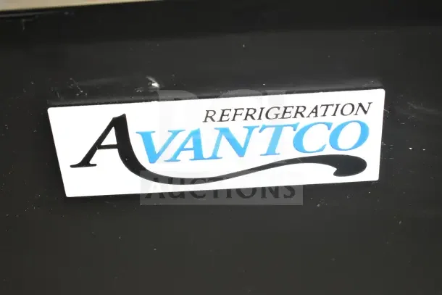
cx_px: 221
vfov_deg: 25.1
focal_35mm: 54
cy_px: 148
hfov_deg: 36.9
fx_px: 663
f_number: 4.8
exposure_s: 1/60
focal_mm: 36
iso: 3600
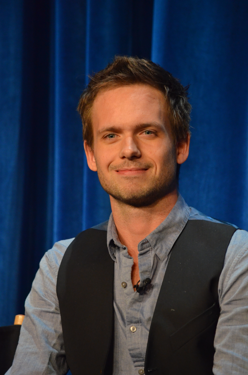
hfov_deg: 5.1
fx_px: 2802
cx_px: 124
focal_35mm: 270
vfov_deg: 7.6
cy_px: 188
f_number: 5
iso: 2500
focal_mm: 180
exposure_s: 1/125
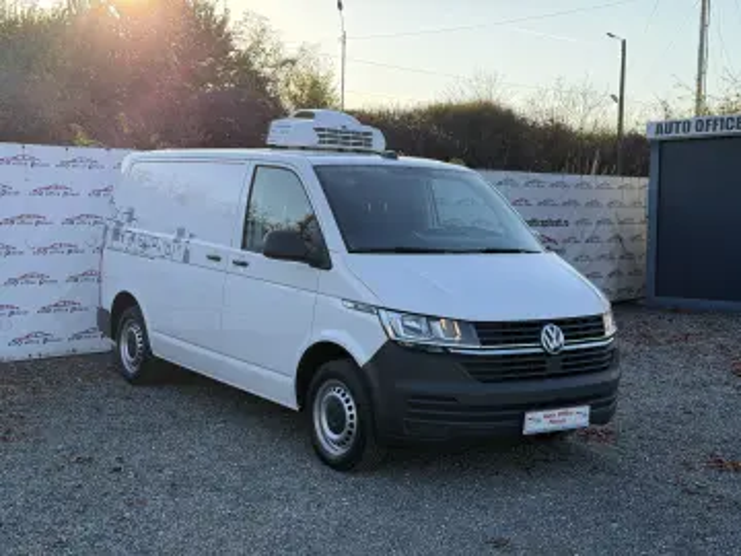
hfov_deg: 39.7
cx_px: 370
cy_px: 278
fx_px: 1028
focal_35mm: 48
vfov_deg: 30.3
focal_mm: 6.76
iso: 80
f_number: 1.78
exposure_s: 1/1795
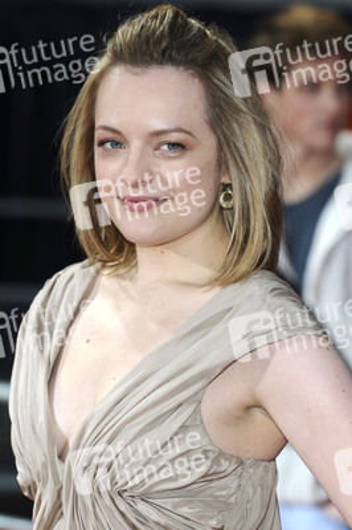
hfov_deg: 7.6
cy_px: 265
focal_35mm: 180
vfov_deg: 11.4
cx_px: 176
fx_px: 2644
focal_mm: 120
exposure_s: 1/200
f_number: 4.5
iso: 320
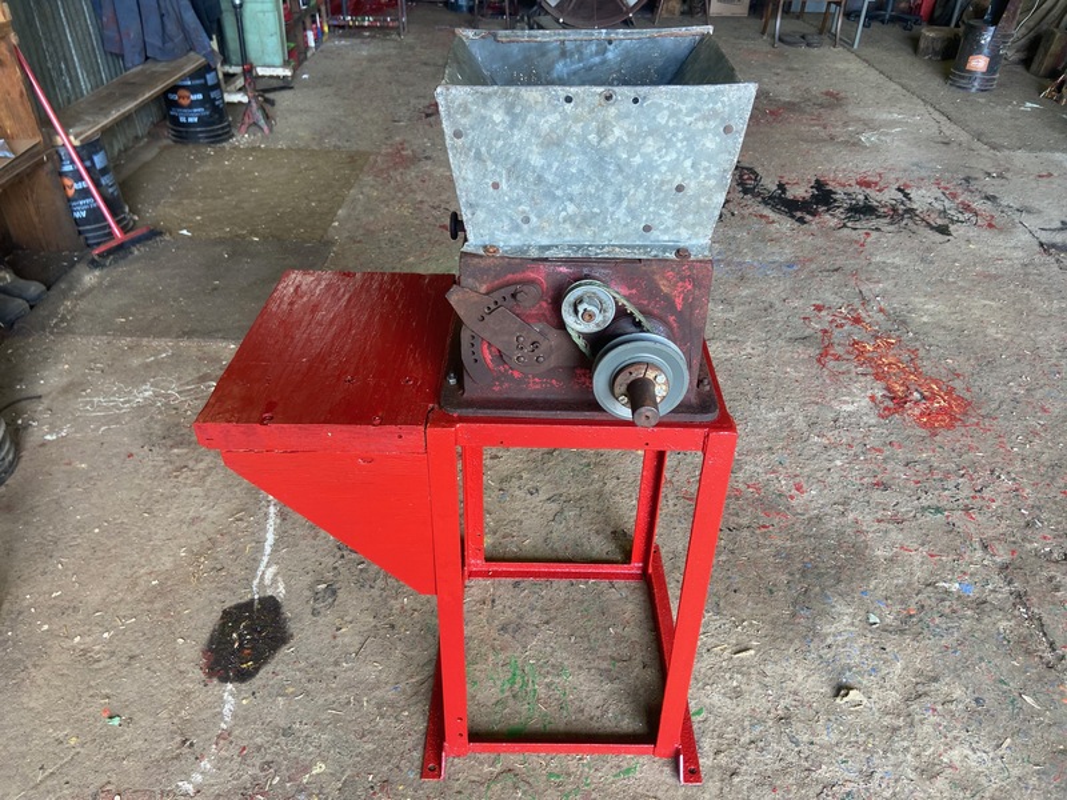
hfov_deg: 67.3
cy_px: 400
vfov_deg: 53.1
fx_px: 801
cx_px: 534
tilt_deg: -37.2
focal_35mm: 26
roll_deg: -0.2
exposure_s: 1/120
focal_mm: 4.25
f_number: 1.8
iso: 100
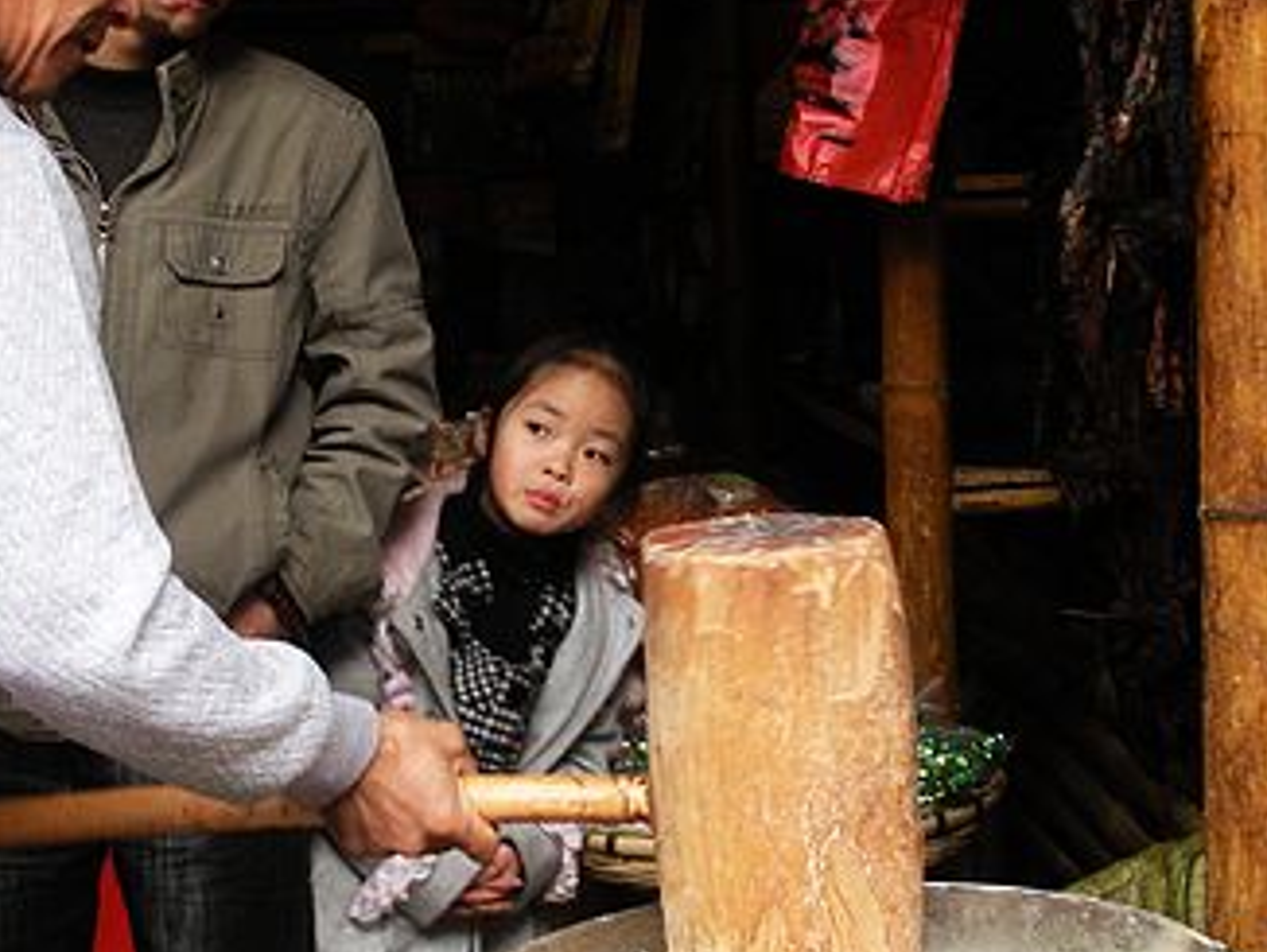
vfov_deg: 18.7
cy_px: 460
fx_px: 2894
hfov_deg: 24.7
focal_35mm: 79
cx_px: 610
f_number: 3.5
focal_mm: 6.3
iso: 123
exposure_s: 1/60
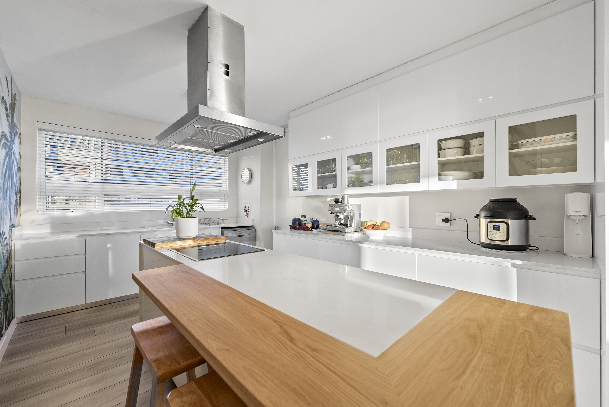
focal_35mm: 14
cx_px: 304
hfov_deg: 104.2
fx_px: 237
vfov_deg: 81.3
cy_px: 204
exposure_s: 1/13
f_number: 6.3
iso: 320
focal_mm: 14
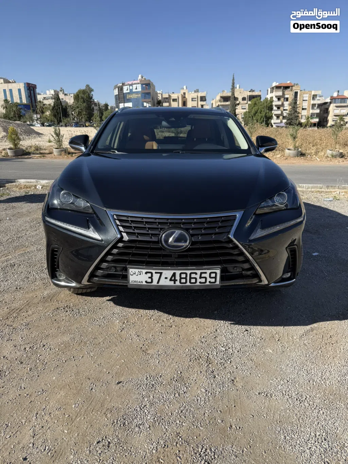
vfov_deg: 71.6
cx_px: 174
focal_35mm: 24
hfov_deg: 56.8
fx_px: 322
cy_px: 232
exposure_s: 1/3953
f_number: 1.78
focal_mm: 6.76
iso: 80
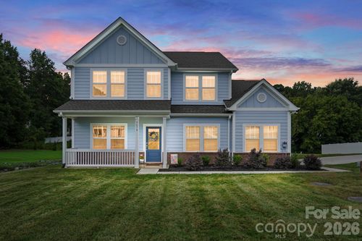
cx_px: 181
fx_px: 249
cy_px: 120
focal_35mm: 25
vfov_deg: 51.7
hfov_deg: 72.1
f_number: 4.5
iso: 100
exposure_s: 1/500
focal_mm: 16.5
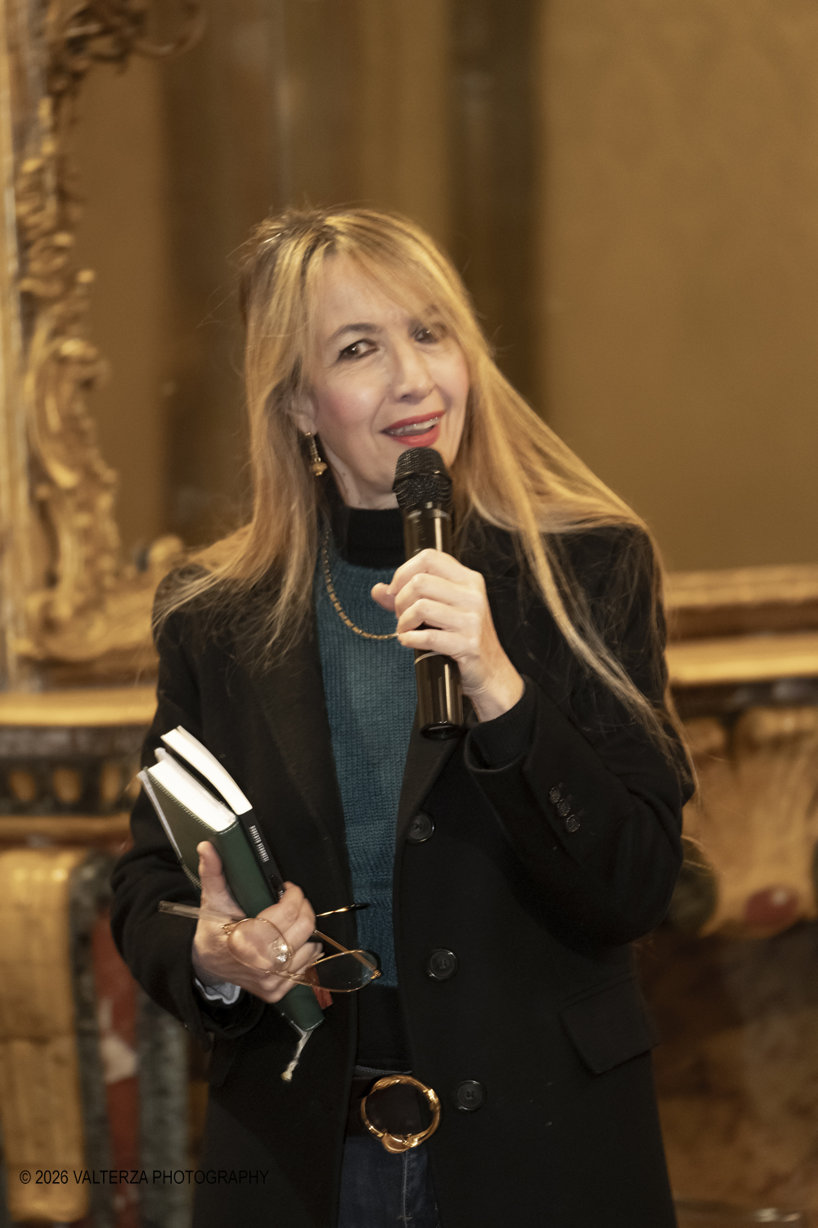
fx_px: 6612
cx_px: 409
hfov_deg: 7.1
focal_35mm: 194
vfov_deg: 10.6
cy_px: 614
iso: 3200
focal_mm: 129.2
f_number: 2.8
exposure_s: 1/60
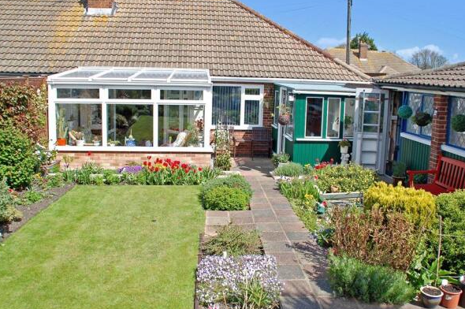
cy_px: 149
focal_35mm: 30
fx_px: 387
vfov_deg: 43.5
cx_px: 236
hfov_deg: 62.0
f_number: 9
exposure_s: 1/320
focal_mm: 18
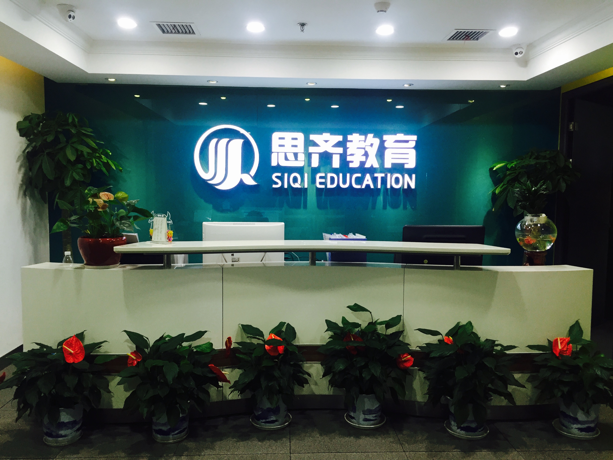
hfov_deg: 61.7
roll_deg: -1.2
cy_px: 230
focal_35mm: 29
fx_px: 514
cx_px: 306
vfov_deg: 48.2
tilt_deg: -4.5
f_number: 2.2
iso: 80
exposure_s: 1/30
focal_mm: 4.15
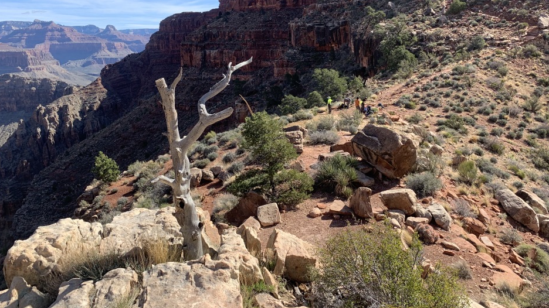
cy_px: 93
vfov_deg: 37.2
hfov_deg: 62.6
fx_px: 451
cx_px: 293
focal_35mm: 31
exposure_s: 1/1299
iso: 25
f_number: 1.8
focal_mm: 4.25
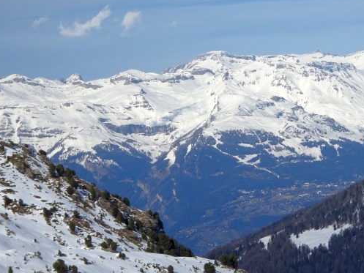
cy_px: 106
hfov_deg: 9.4
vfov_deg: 7.0
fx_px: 2219
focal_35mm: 211
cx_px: 250
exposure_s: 1/800
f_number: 5.6
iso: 80
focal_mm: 22.38
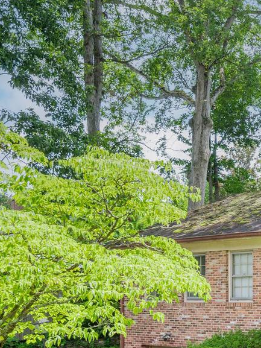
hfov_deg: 21.6
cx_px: 357
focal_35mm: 60
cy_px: 284
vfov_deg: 31.3
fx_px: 603
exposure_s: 1/50
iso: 400
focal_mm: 25
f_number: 8
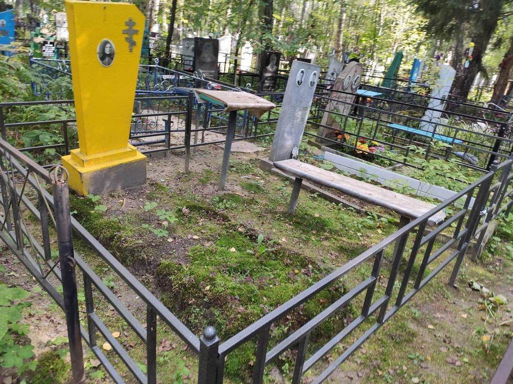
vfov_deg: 53.1
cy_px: 192
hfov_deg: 67.3
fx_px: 385
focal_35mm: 26
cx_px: 256
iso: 149
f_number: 1.75
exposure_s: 1/60
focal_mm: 4.77
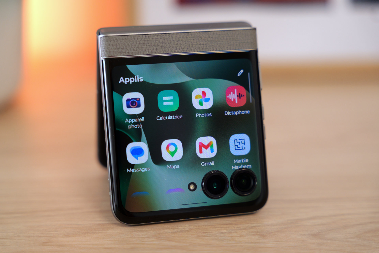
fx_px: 737
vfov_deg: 19.5
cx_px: 190
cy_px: 126
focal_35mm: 70
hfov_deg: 28.8
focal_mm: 70
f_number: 2.8
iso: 1250
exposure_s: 1/800
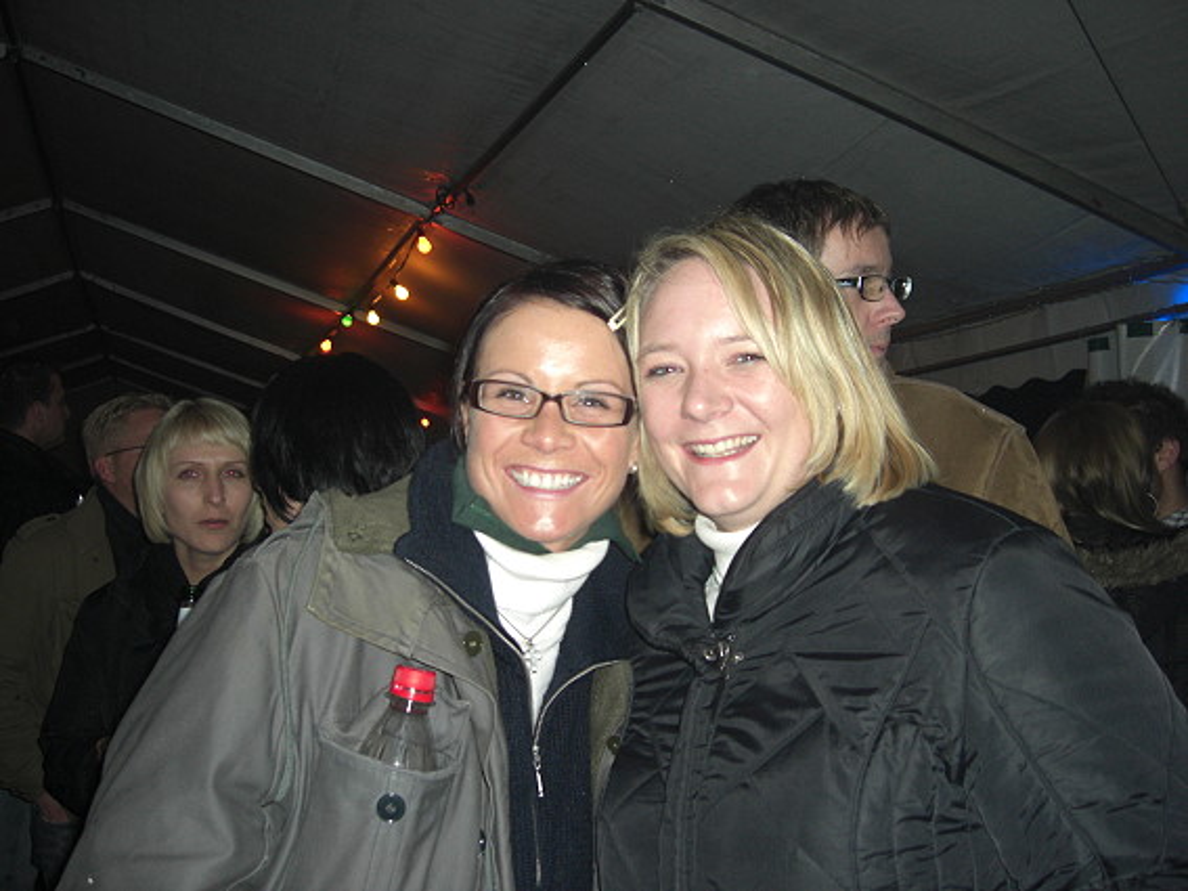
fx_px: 1304
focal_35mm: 38
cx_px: 594
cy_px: 446
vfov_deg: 37.7
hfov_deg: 49.0
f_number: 2.8
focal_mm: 7.9
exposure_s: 1/60
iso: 200
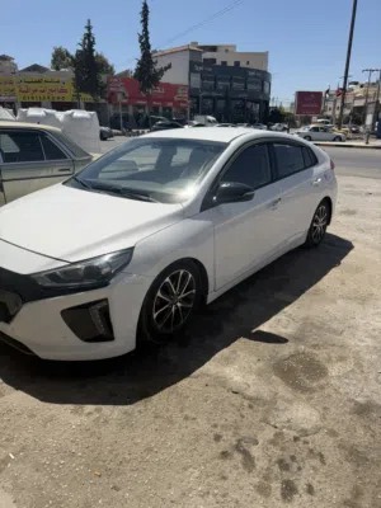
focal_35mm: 24
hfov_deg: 56.8
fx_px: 352
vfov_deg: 71.6
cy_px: 254
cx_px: 190
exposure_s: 1/6711
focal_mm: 6.76
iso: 80
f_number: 1.78
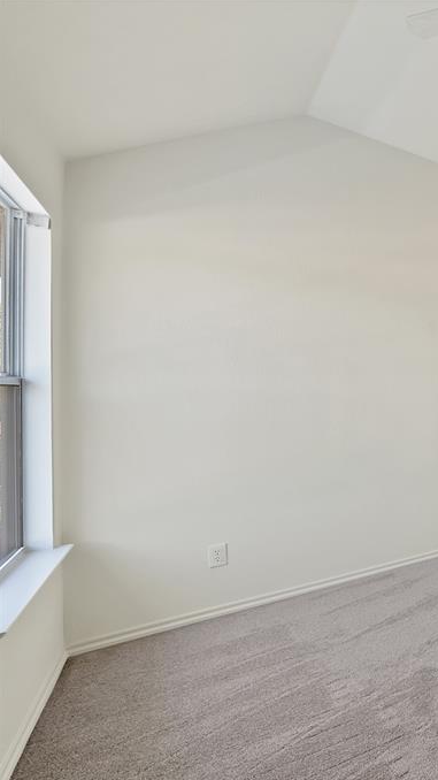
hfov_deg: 35.4
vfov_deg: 89.6
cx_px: 587
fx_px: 393
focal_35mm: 19
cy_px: 391
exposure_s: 1/6
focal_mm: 12
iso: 640
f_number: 9
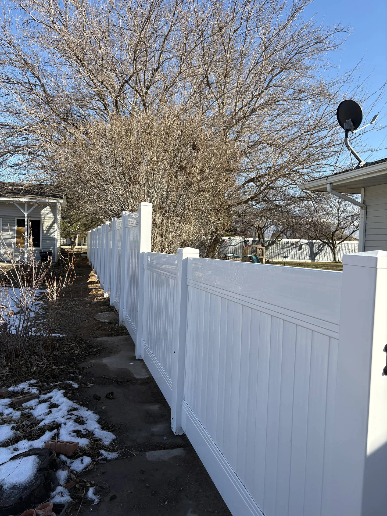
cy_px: 258
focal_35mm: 26
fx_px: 388
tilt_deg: -1.8
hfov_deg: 53.1
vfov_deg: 67.3
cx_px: 194
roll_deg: -1.9
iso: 50
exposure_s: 1/1953
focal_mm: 5.96
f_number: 1.6
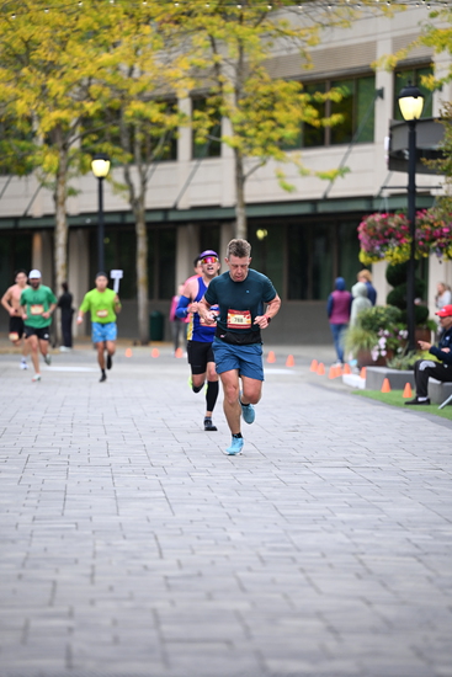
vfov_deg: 11.7
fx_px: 3294
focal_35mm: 175
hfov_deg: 7.9
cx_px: 226
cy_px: 338
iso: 1000
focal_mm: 175
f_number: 2.8
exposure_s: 1/1600
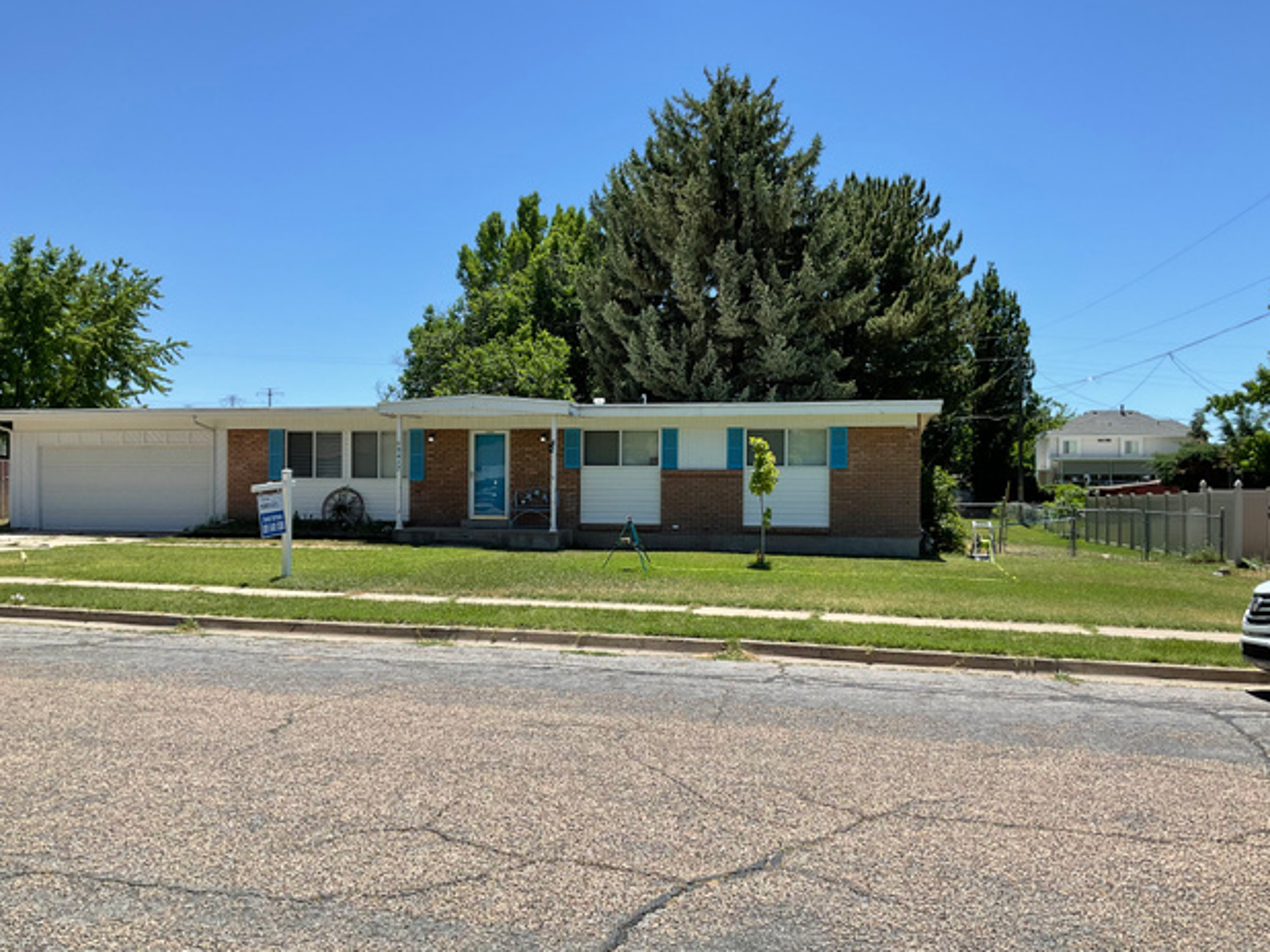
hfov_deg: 60.0
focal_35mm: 30
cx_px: 638
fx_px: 1100
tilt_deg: -1.4
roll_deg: +0.0
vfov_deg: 46.8
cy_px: 490
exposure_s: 1/1786
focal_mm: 3
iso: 16
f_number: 1.8
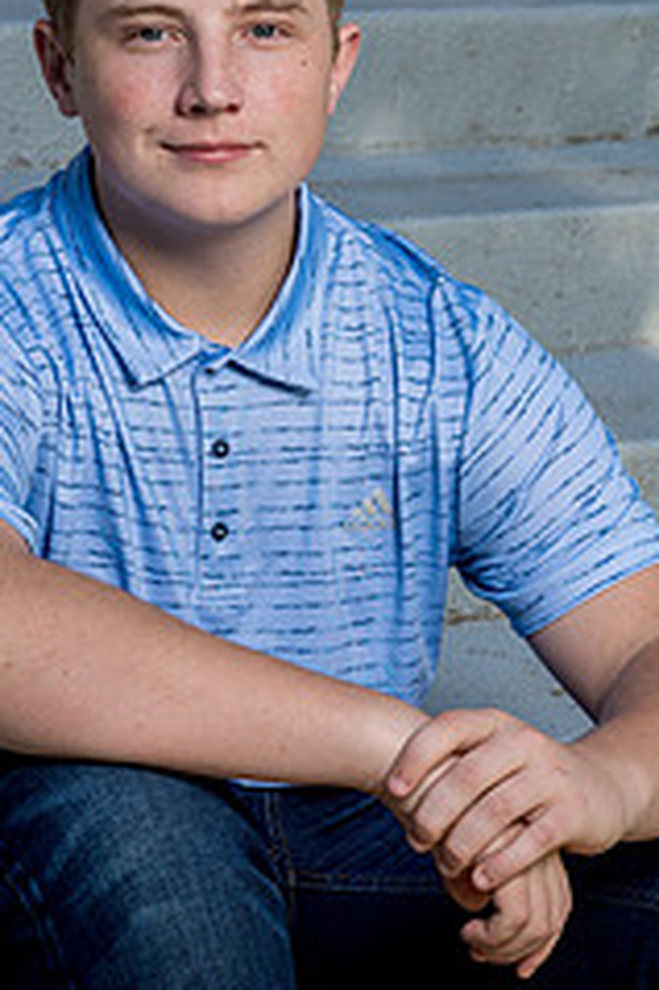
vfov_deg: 30.5
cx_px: 315
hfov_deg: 20.6
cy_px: 443
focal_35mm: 66
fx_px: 1815
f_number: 4.5
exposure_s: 1/160
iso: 100
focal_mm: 35
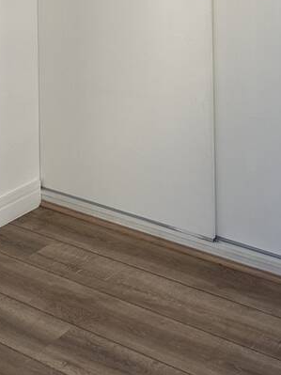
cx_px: 201
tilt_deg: -1.8
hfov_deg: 22.4
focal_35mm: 65
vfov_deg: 26.4
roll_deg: +0.7
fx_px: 704
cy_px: -79
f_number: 1.78
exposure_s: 1/121
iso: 160
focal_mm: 6.86
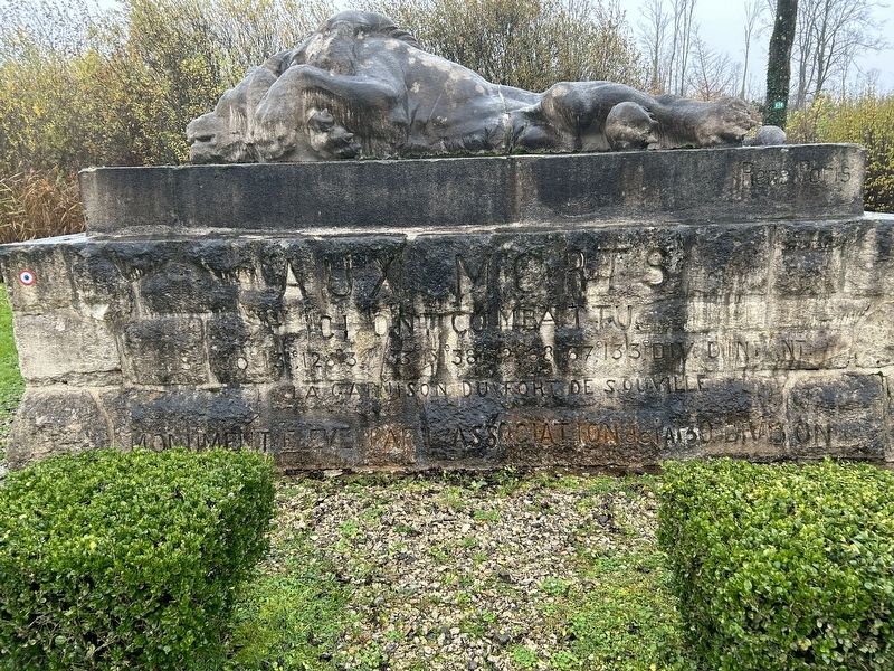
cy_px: 336
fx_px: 671
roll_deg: +1.4
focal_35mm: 26
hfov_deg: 67.3
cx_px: 447
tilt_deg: -12.6
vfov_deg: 53.1
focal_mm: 5.7
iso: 80
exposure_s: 1/121
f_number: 1.5
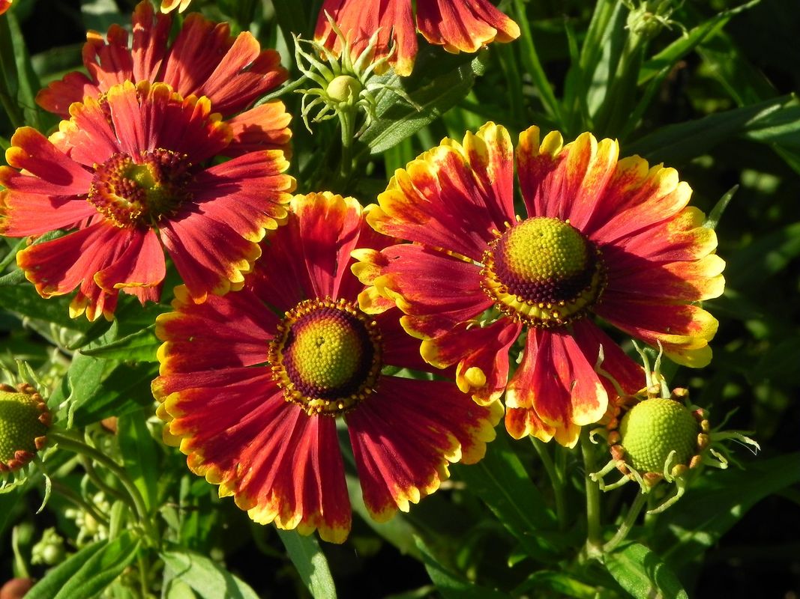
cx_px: 400
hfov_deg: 23.0
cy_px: 300
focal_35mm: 85
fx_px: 1964
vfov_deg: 17.4
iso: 160
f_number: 7.1
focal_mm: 15.1
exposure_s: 1/250
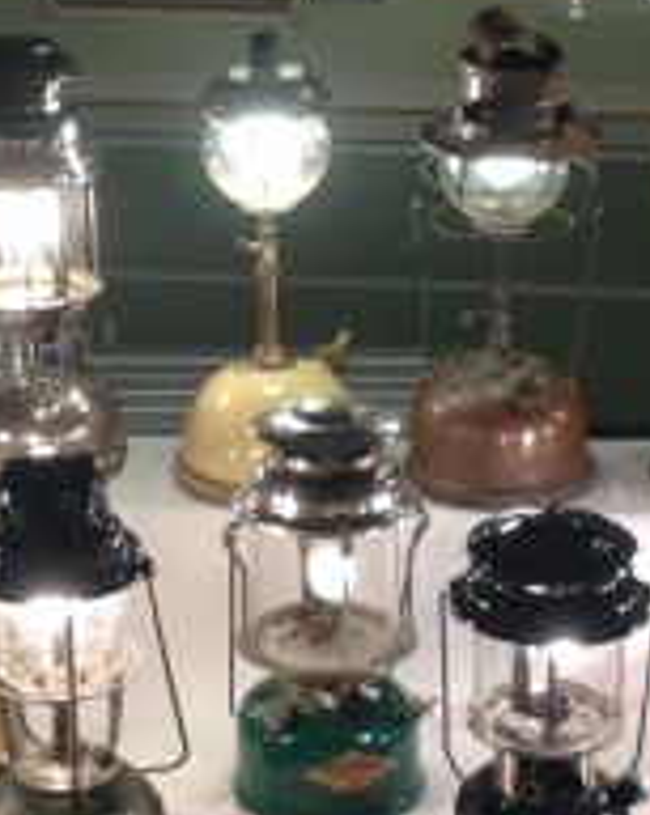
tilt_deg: -23.1
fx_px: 2748
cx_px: 229
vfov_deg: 16.9
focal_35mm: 114
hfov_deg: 13.5
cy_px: 374
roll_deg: -0.6
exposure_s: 1/60
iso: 50
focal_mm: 4.28
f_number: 2.4
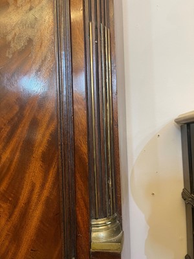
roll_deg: +2.9
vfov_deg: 67.3
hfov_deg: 53.1
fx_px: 194
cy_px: 130
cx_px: 97
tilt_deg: +1.9
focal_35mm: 26
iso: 320
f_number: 1.6
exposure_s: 1/50
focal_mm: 5.1
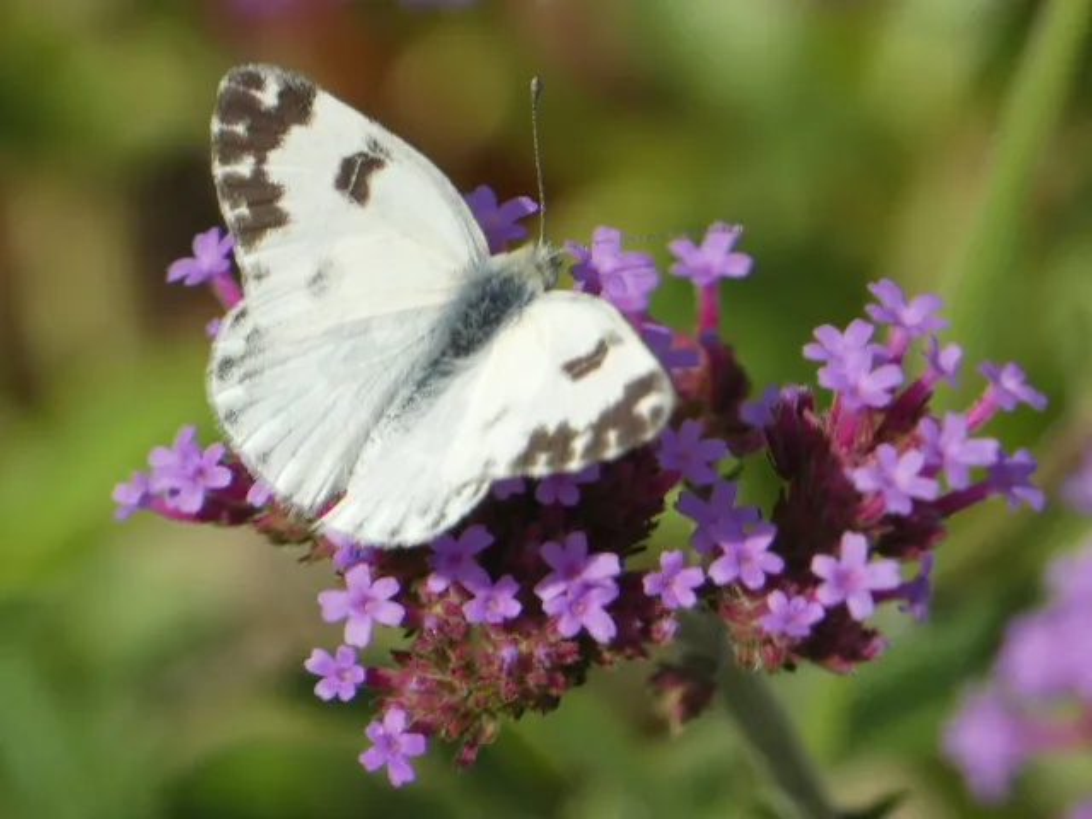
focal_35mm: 531
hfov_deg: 3.7
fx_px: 16751
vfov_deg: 2.8
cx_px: 546
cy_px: 410
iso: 80
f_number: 5.6
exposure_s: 1/160
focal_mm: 95.2
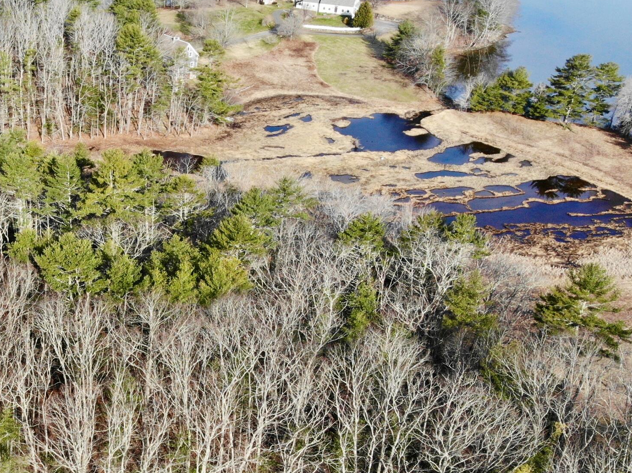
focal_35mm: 49
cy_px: 298
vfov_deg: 29.5
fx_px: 894
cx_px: 55
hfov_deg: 36.4
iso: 108
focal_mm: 4.5
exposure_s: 1/583
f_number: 2.8
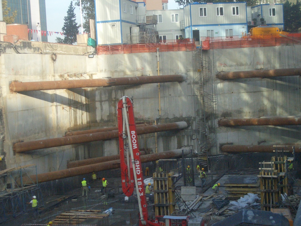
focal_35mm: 74
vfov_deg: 19.9
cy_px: 113
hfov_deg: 26.3
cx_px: 150
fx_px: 643
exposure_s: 1/640
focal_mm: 12.2
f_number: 3.9
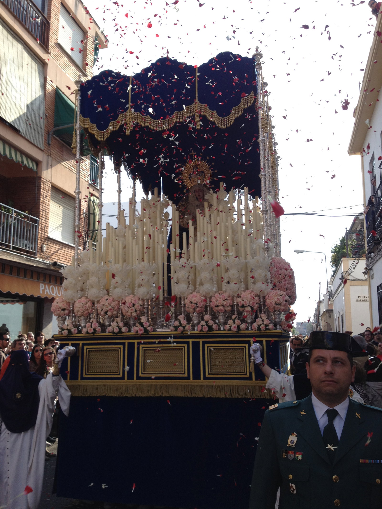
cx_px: 191
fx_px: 515
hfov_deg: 40.7
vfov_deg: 52.6
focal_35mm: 35
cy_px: 254
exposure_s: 1/812
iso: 64
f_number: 2.4
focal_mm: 4.28
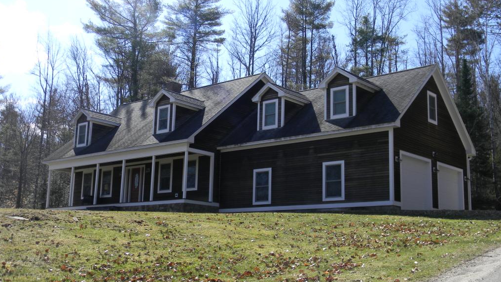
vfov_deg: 26.5
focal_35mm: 45
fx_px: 598
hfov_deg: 45.5
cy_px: 136
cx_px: 249
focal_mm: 7.3
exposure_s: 1/532
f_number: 3.8
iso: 80
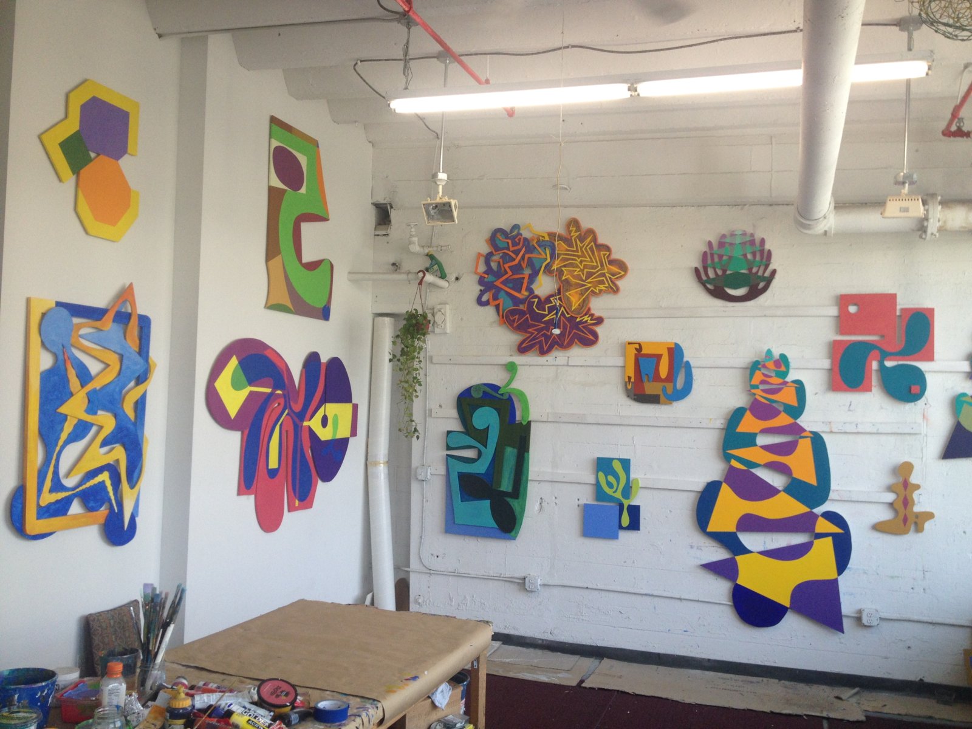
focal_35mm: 35
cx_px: 486
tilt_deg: +0.6
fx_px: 983
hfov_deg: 52.6
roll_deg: -2.0
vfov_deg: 40.7
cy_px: 364
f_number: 2.4
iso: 64
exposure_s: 1/120
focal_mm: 4.28
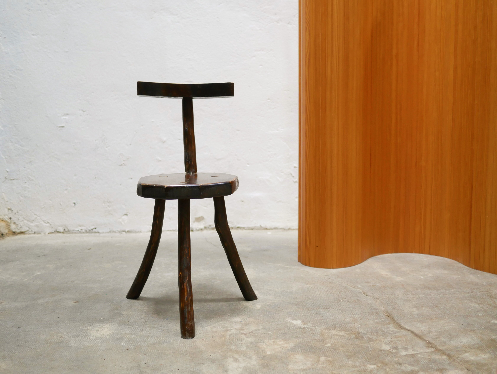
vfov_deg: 36.0
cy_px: 187
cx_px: 248
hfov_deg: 46.8
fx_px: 575
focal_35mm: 40
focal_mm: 20
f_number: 1.7
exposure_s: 1/60
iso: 640
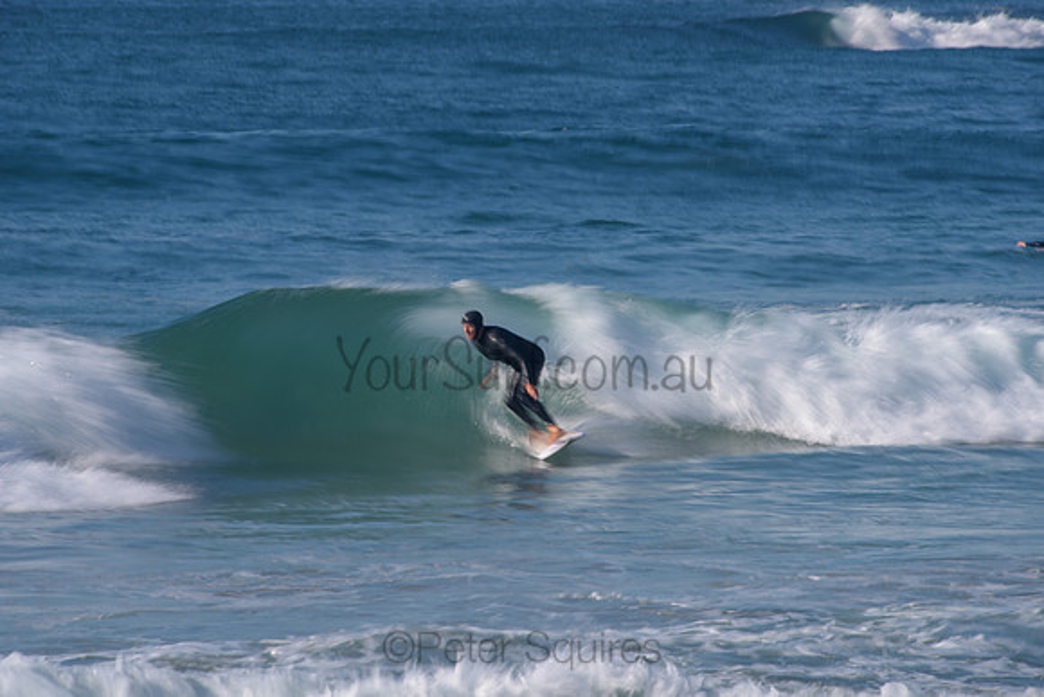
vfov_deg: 2.8
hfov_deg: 4.1
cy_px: 348
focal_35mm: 500
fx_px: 14503
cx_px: 522
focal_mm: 500
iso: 31
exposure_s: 1/13
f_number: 16
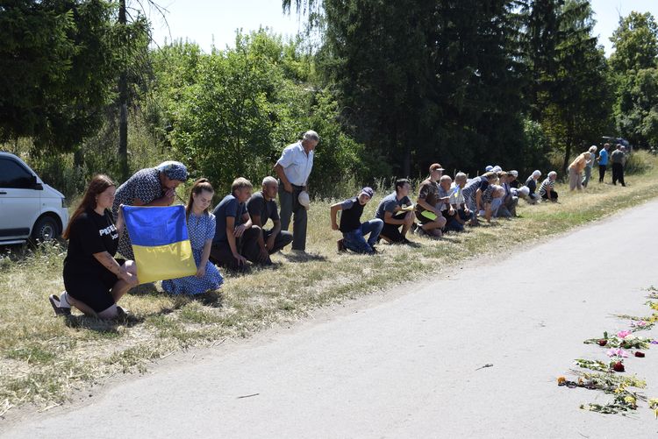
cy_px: 220
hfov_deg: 42.3
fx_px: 850
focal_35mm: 46
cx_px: 329
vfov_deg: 29.0
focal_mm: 31
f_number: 9
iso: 200
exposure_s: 1/320
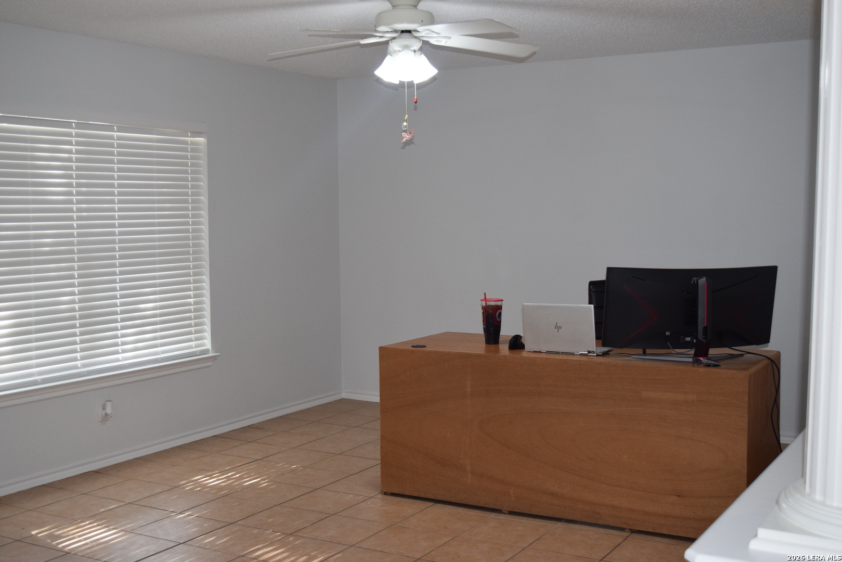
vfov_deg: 30.9
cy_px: 281
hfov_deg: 45.0
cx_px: 421
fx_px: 1018
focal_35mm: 44
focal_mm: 29
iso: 800
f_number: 5.6
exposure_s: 1/125
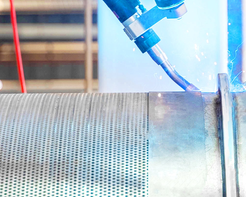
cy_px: 39
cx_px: 194
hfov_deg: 6.7
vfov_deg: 5.4
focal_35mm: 287
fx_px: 2089
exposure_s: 1/200
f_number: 2.8
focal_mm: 75
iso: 200
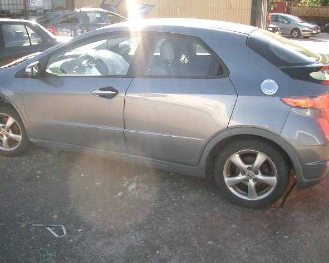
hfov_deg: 49.0
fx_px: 360
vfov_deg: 40.1
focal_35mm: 37
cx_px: 153
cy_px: 133
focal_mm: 5.8
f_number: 2.6
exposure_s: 1/125
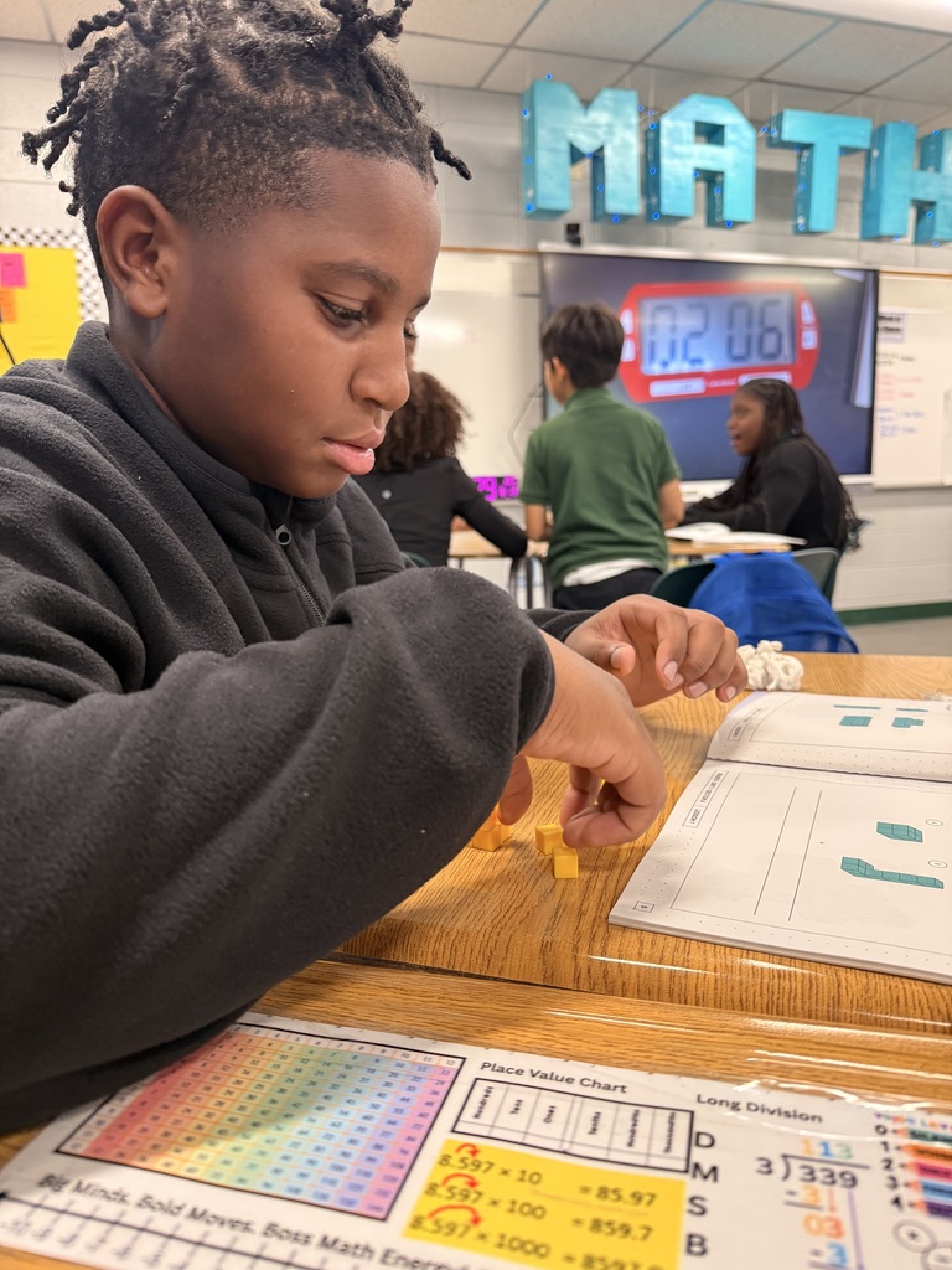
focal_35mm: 24
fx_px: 880
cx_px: 476
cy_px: 635
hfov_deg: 56.8
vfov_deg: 71.6
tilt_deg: -9.5
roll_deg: +1.3
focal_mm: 6.76
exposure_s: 1/60
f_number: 1.78
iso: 320
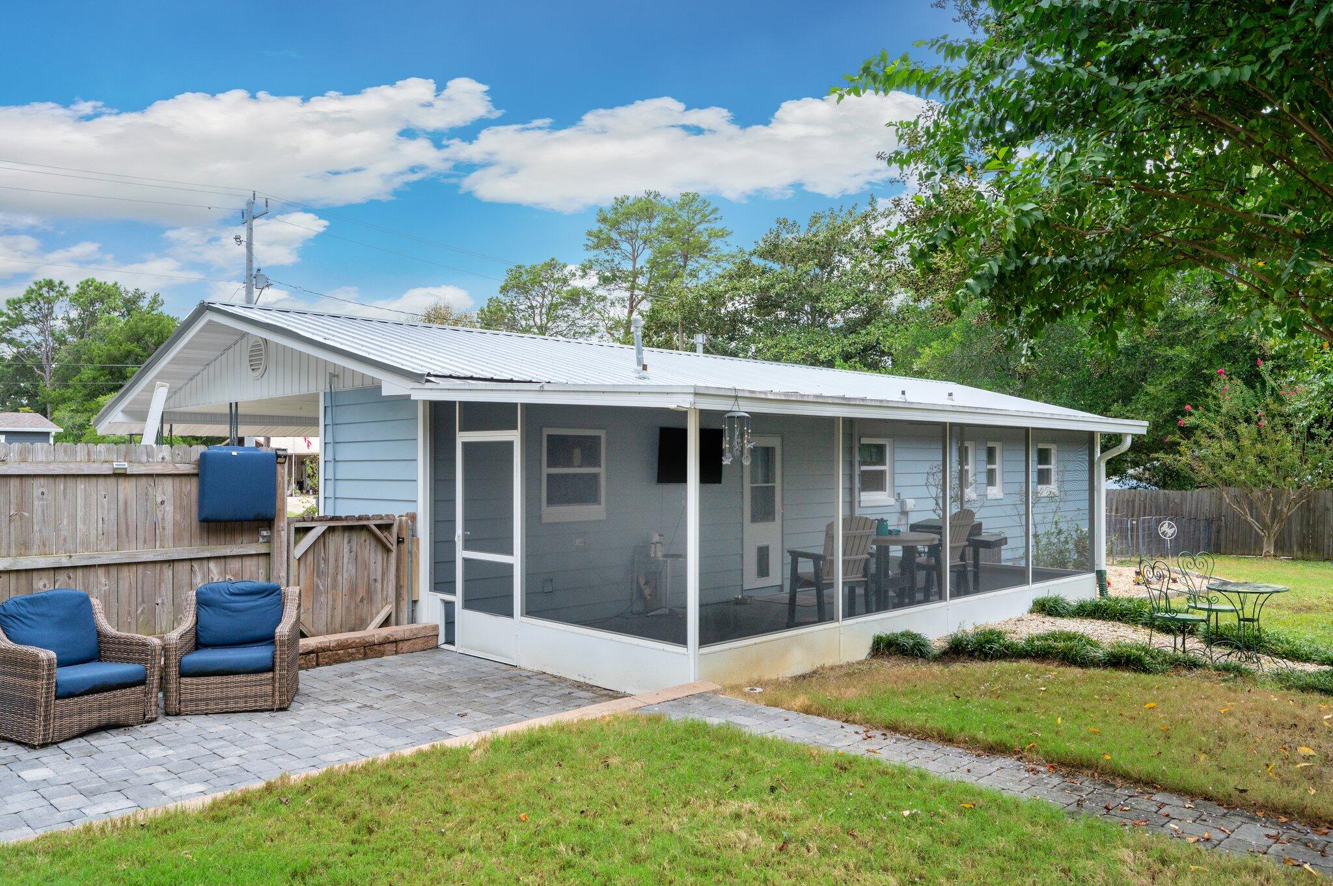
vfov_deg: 50.3
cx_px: 666
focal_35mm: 26
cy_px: 443
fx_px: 943
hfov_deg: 70.5
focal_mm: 25.5
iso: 320
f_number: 9
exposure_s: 1/320
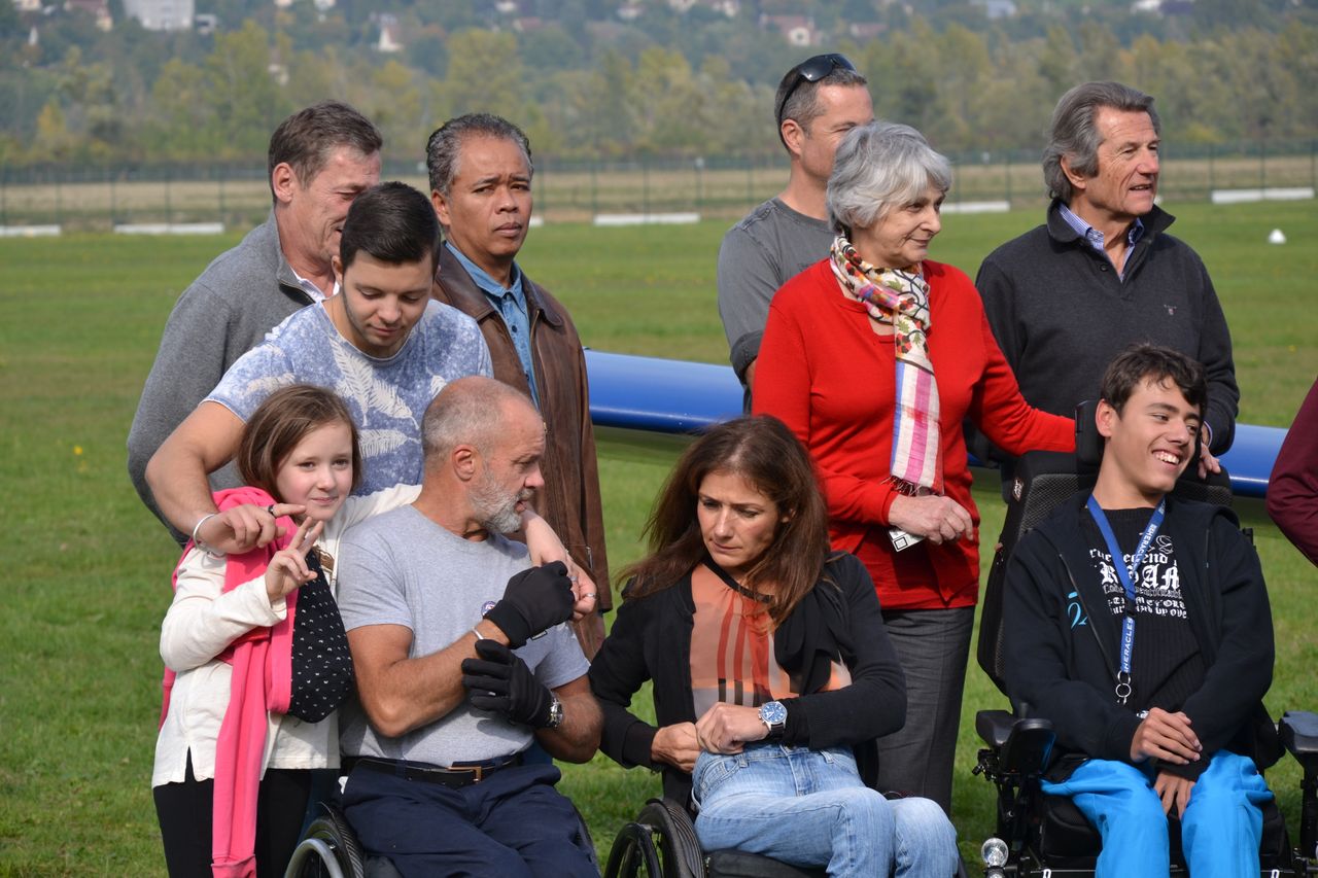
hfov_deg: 13.0
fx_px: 5765
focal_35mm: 158
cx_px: 659
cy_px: 439
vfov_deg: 8.7
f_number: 7.1
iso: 100
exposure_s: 1/200
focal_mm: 105
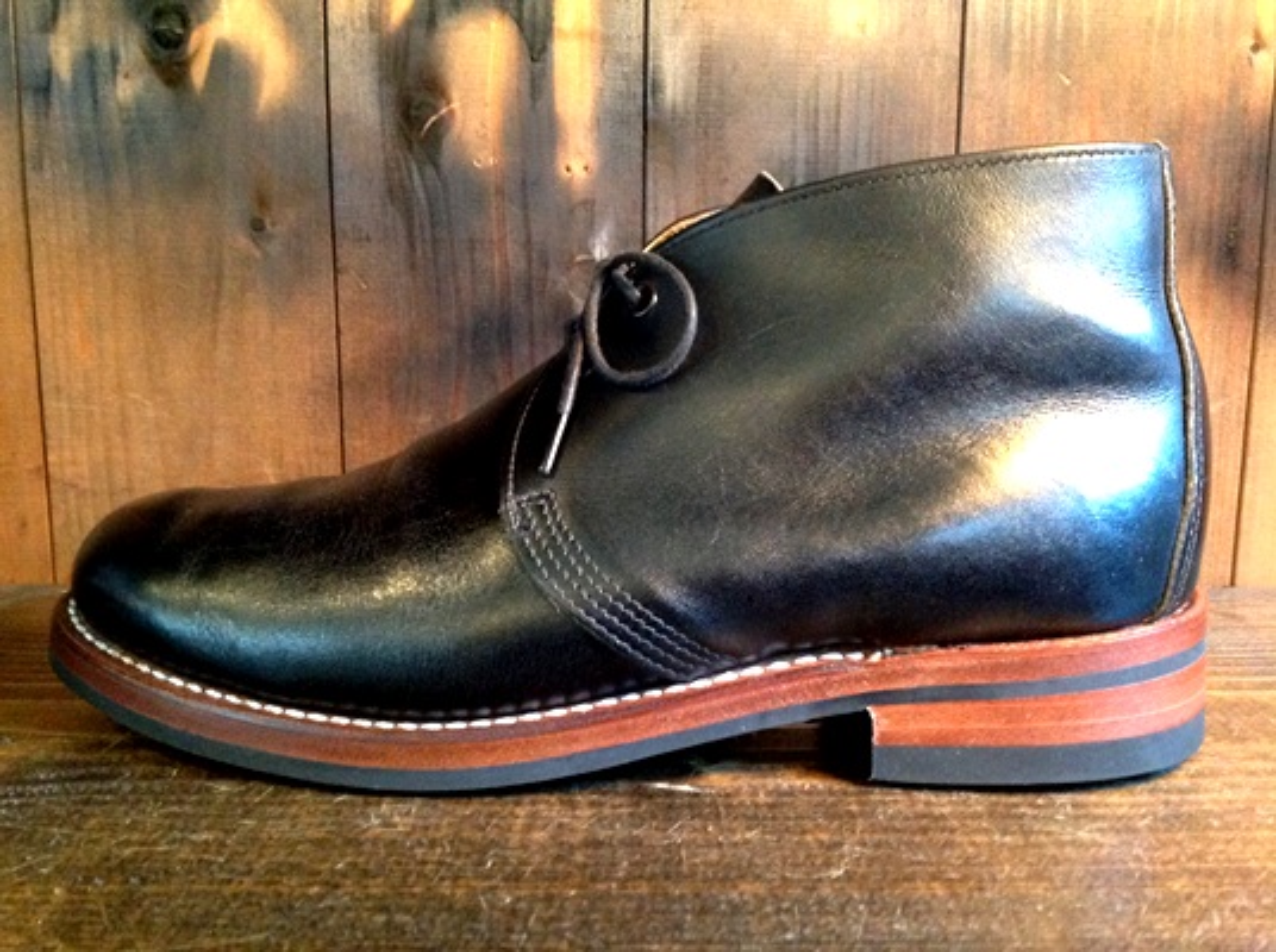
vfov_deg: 40.6
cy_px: 476
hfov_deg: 52.7
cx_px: 638
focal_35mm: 35
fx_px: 1288
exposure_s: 1/15
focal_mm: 4.28
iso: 800
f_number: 2.4
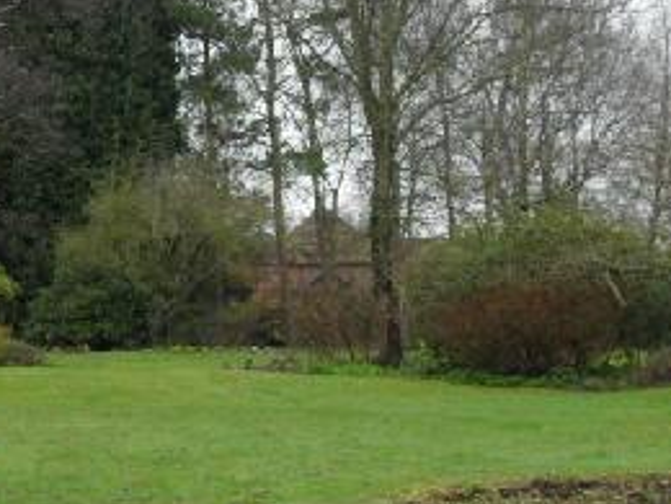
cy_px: 265
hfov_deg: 19.1
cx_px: 67
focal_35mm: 101
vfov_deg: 14.6
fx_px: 1958
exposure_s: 1/250
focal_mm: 6.2
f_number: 2.8
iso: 100
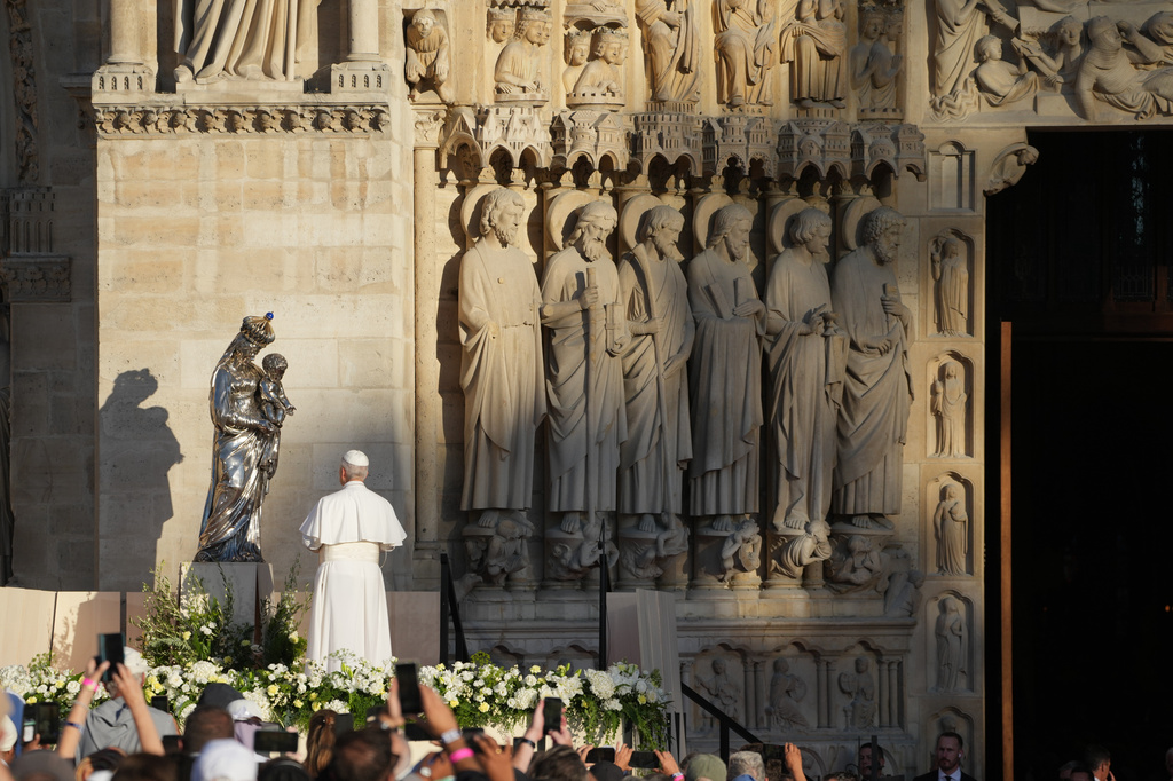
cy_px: 390
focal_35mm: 215
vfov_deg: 6.4
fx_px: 7003
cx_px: 586
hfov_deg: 9.6
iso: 400
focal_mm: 215
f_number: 5.6
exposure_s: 1/2000
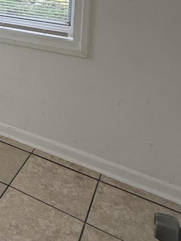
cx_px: -99
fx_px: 335
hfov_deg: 23.4
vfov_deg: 34.6
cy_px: -19
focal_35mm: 48
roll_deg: -0.2
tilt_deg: -4.9
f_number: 2.2
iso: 50
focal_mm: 2.22
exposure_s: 1/248
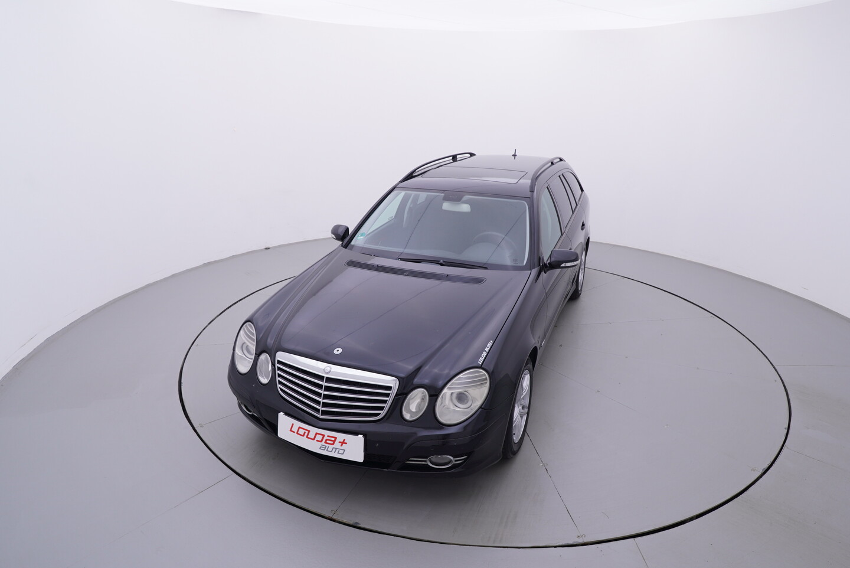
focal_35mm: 22
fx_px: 532
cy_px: 284
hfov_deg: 77.3
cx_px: 425
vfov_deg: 56.2
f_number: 5
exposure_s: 1/80
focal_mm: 15
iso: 200
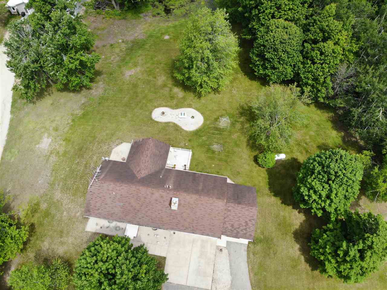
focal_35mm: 24
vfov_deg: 56.8
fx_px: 268
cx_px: 194
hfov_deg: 71.6
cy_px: 145
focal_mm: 4.5
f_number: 2.8
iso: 100
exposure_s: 1/419
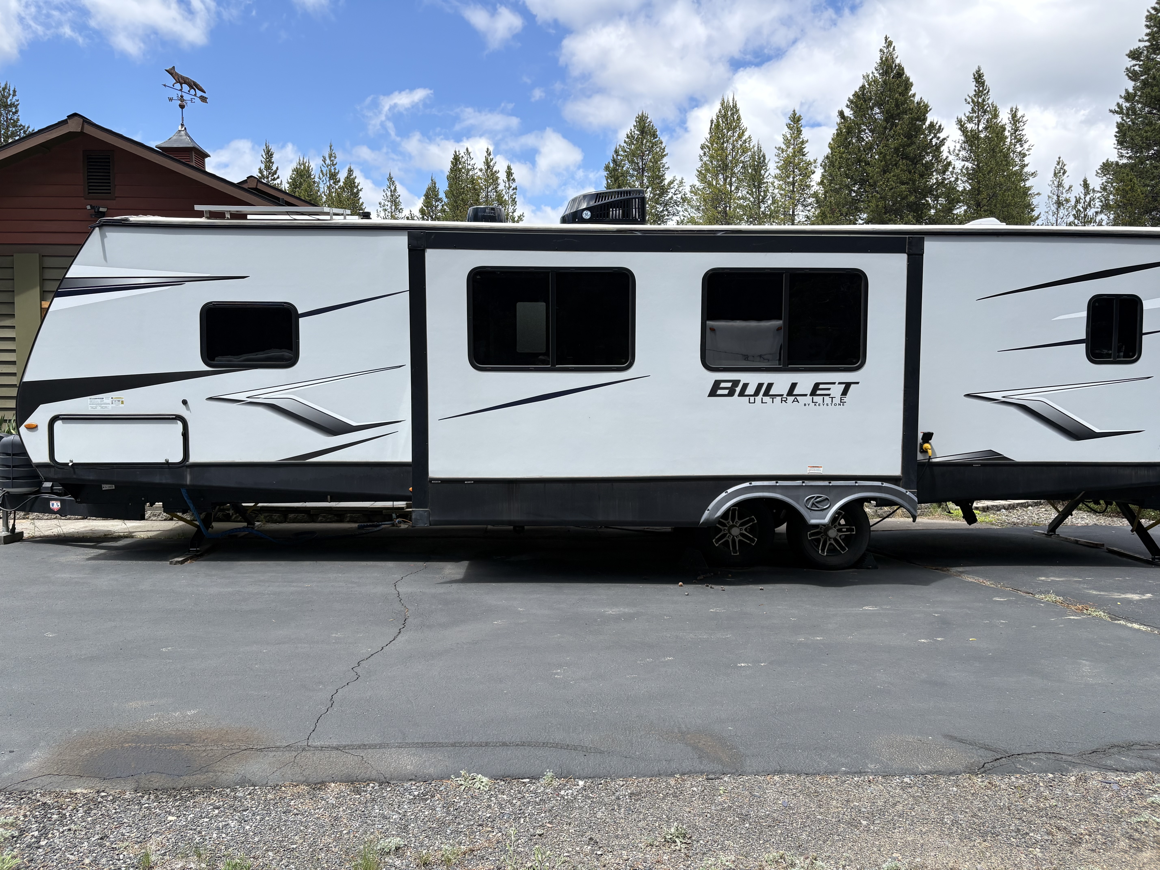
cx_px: 580
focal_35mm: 26
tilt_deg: -3.4
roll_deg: -0.2
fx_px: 871
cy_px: 435
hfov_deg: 67.3
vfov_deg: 53.1
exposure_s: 1/2141
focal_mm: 5.96
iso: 50
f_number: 1.6
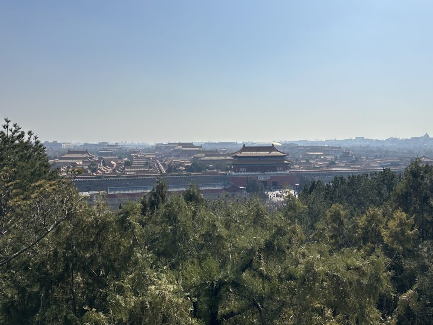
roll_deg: +0.1
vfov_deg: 49.7
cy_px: 161
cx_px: 240
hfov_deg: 63.3
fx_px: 350
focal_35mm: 28
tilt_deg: -2.7
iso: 80
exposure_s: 1/10753
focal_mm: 6.86
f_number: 1.78
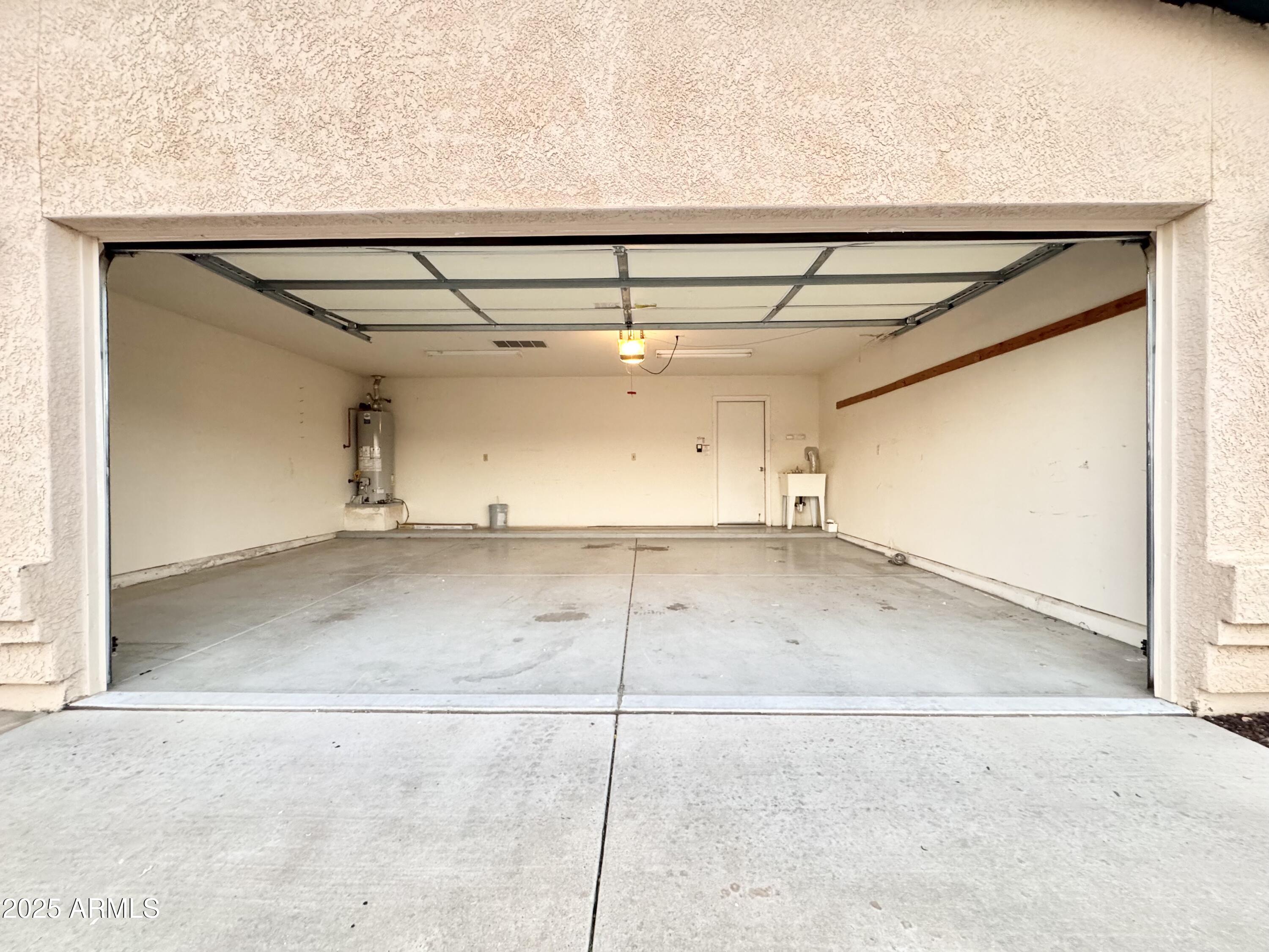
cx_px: 634
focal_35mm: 14
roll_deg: +0.5
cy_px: 476
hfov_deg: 102.1
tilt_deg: -0.2
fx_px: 513
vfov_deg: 85.7
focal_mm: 2.22
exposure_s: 1/60
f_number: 2.2
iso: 320
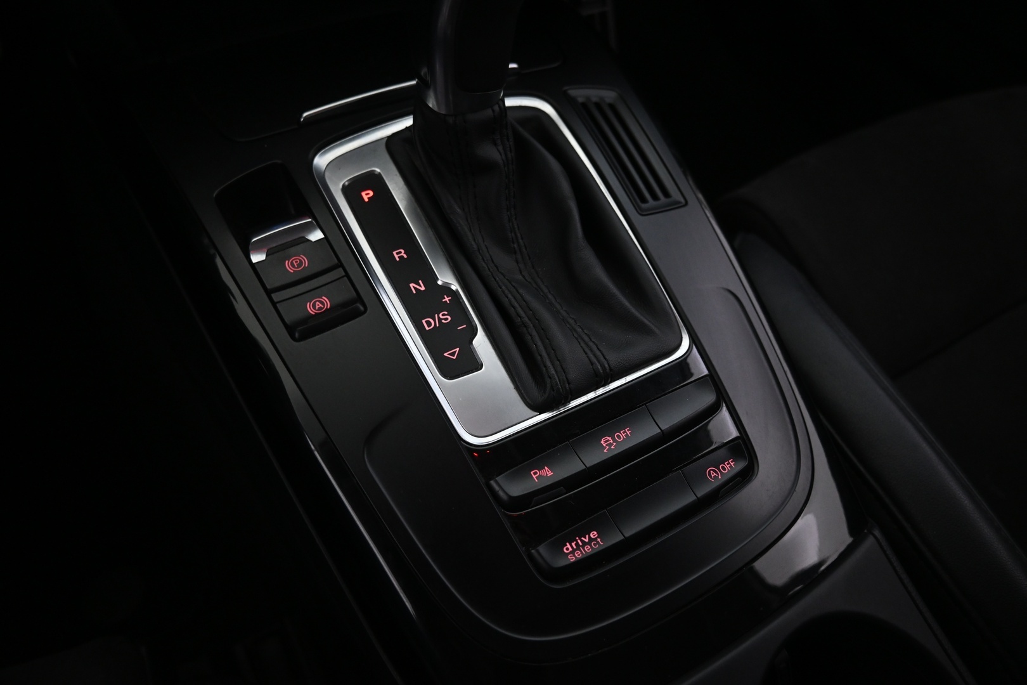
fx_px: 685
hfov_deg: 73.7
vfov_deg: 53.1
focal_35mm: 24
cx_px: 514
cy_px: 342
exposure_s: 1/25
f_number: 3.5
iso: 1400
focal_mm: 16
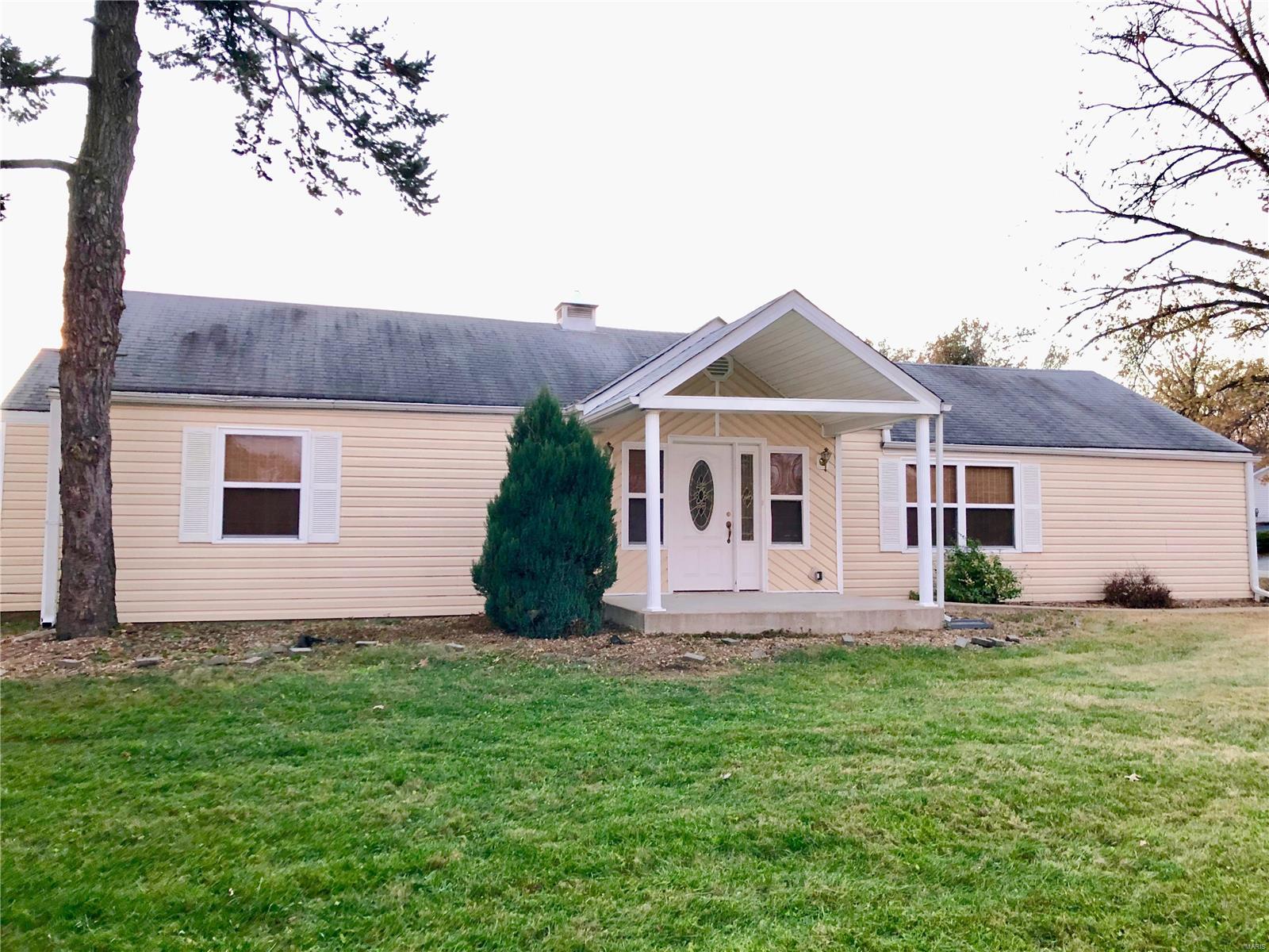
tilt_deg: +4.7
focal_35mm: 28
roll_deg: +0.6
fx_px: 1026
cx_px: 634
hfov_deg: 63.4
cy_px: 476
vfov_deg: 49.7
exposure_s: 1/15
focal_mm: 4
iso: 80
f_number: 1.8
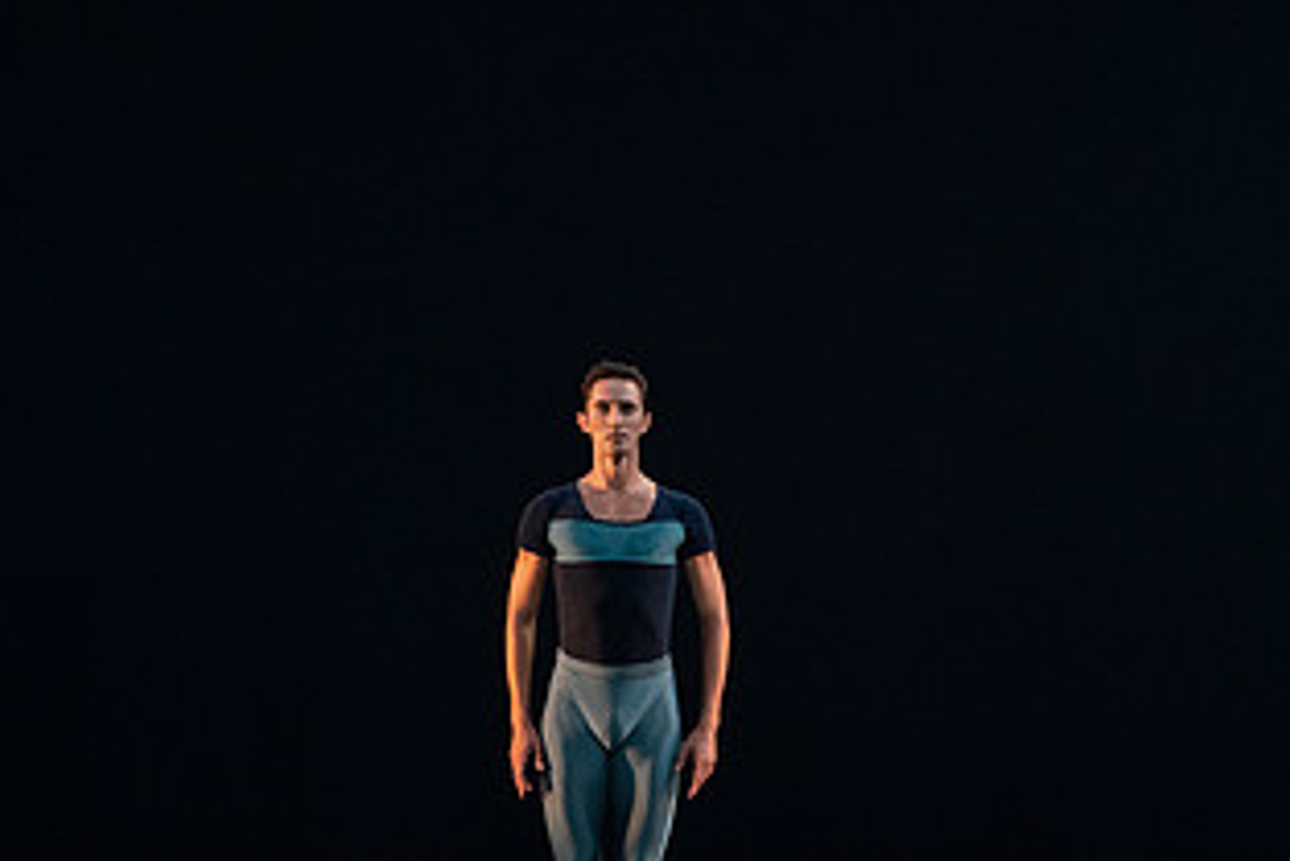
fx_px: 15200
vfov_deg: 3.2
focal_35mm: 424
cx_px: 886
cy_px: 414
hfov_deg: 4.9
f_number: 7.1
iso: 5000
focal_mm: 229
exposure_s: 1/400
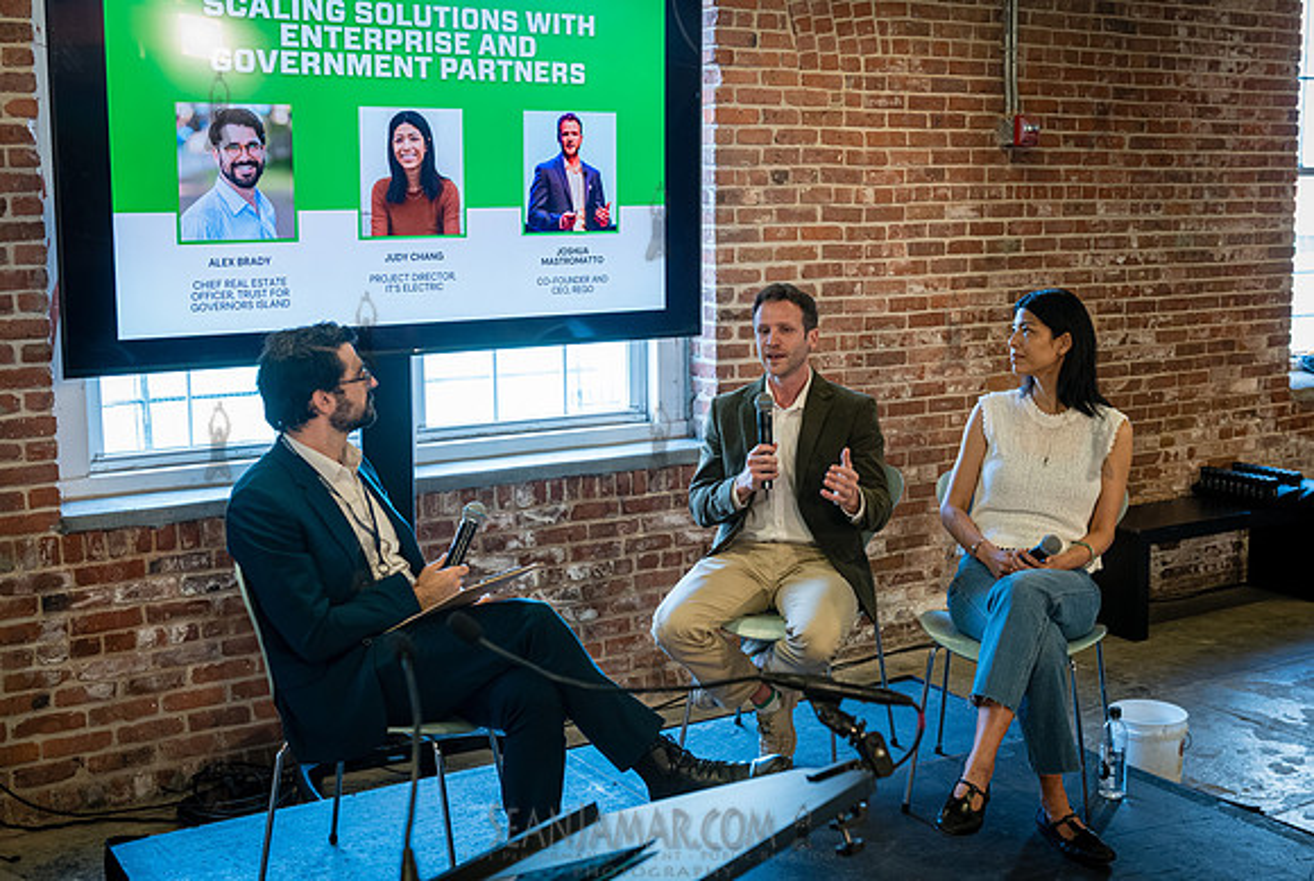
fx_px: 1618
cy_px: 419
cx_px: 694
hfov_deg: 44.2
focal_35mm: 44
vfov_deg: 30.5
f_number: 5.6
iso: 2500
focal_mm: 42
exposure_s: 1/160
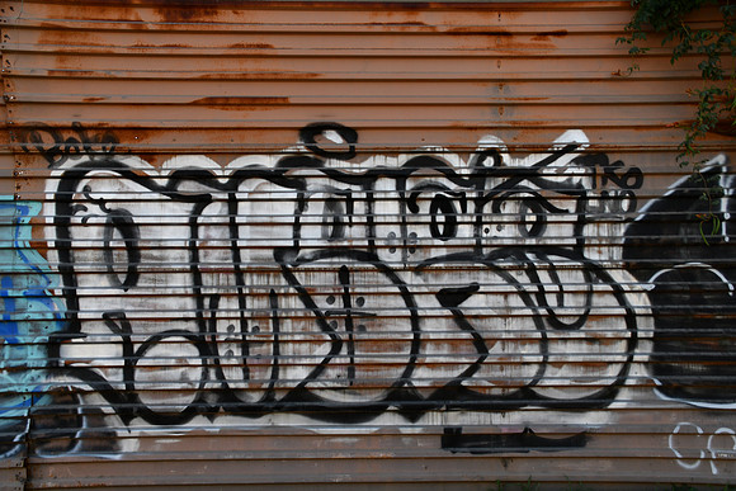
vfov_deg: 34.2
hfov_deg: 49.5
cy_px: 246
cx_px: 368
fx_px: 797
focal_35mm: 39
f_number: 6.3
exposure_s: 1/250
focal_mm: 26
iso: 200
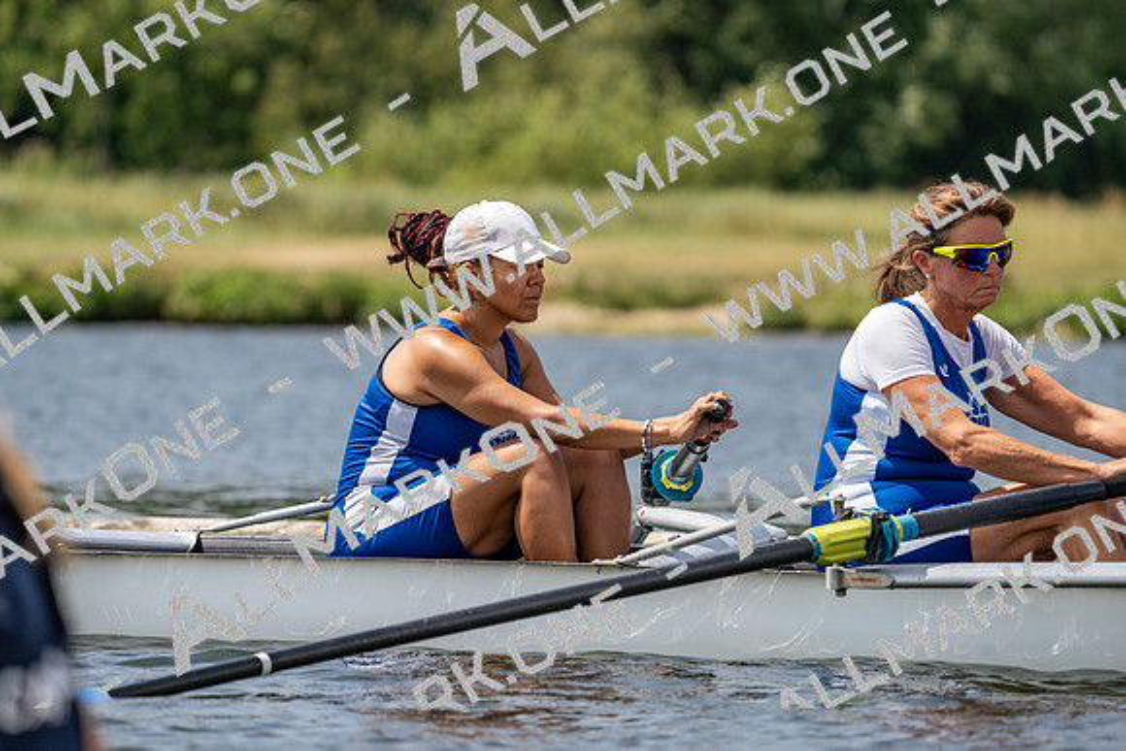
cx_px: 563
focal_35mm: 347
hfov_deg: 5.9
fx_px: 10855
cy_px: 376
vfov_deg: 4.0
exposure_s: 1/1600
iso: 200
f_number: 6.3
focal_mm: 347
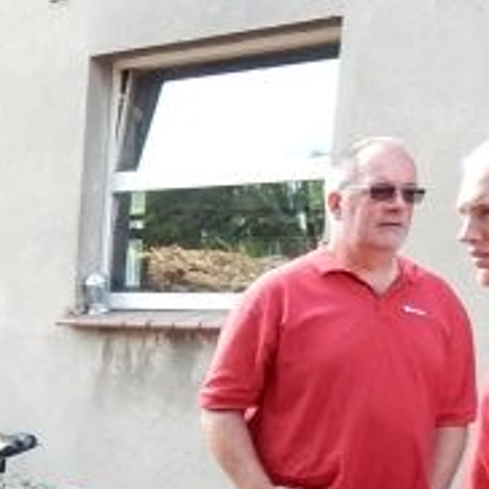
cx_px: -360
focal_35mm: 97
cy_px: 591
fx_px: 1550
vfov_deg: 17.1
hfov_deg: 15.6
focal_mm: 4.5
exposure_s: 1/80
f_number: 3.7
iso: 125
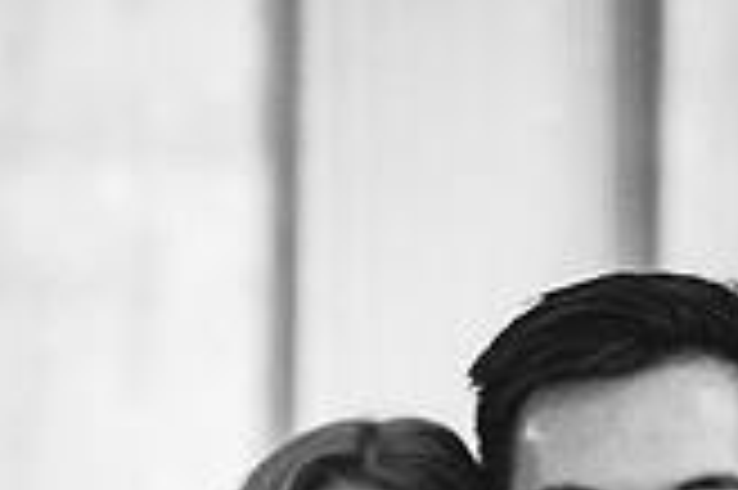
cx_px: 213
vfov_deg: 8.1
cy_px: 999
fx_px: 3277
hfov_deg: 12.8
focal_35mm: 160
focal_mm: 35
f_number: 1.4
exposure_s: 1/50
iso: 2000
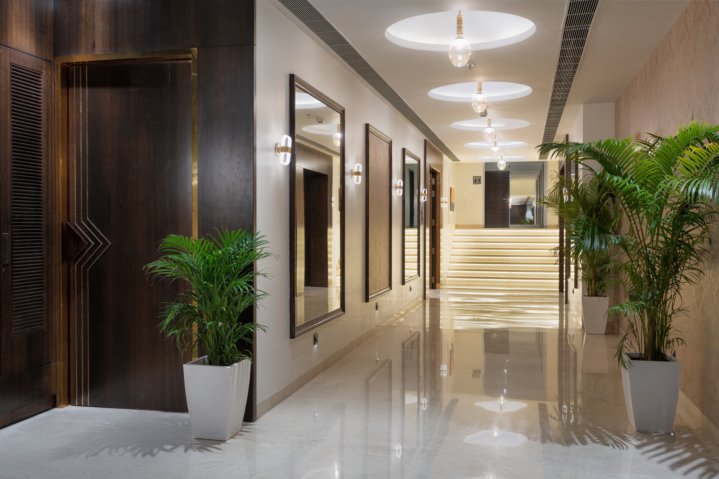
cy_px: 240
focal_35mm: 33
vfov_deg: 40.0
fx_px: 659
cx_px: 360
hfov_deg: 57.2
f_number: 8
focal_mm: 33
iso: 100
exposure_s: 1/3
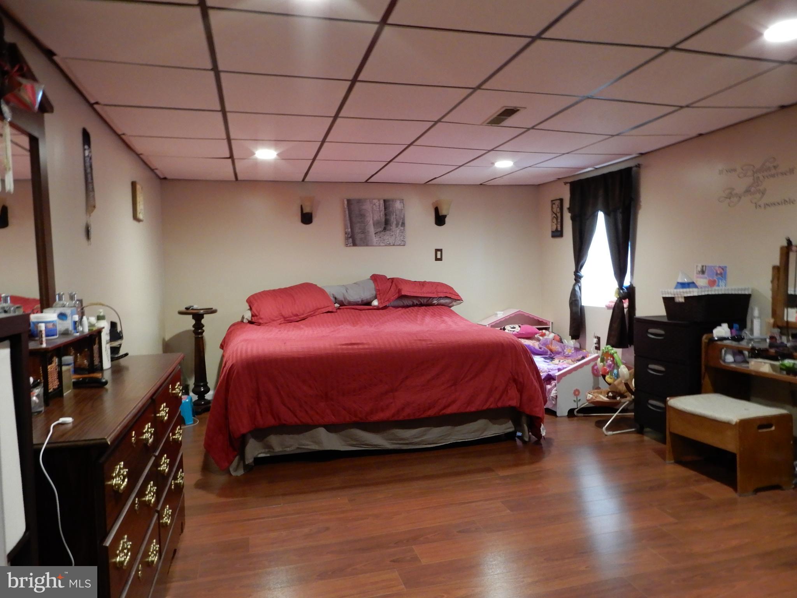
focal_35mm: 24
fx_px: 553
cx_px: 398
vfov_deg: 56.8
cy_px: 299
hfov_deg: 71.6
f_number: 5
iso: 400
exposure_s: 1/6
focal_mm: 4.3
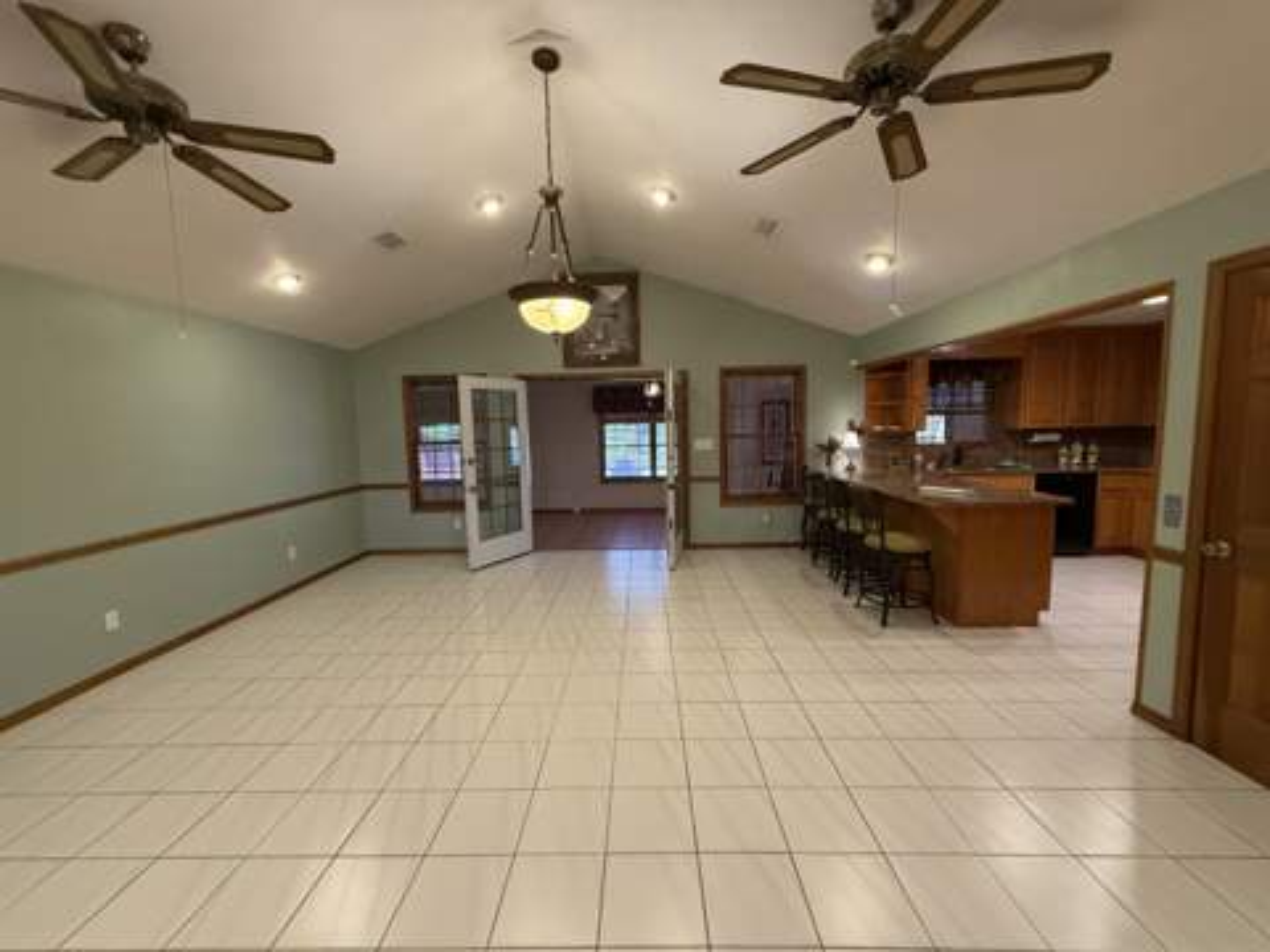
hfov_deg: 102.1
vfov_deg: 85.7
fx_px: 514
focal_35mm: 14
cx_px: 635
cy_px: 476
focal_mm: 2.22
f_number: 2.2
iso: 640
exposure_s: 1/120
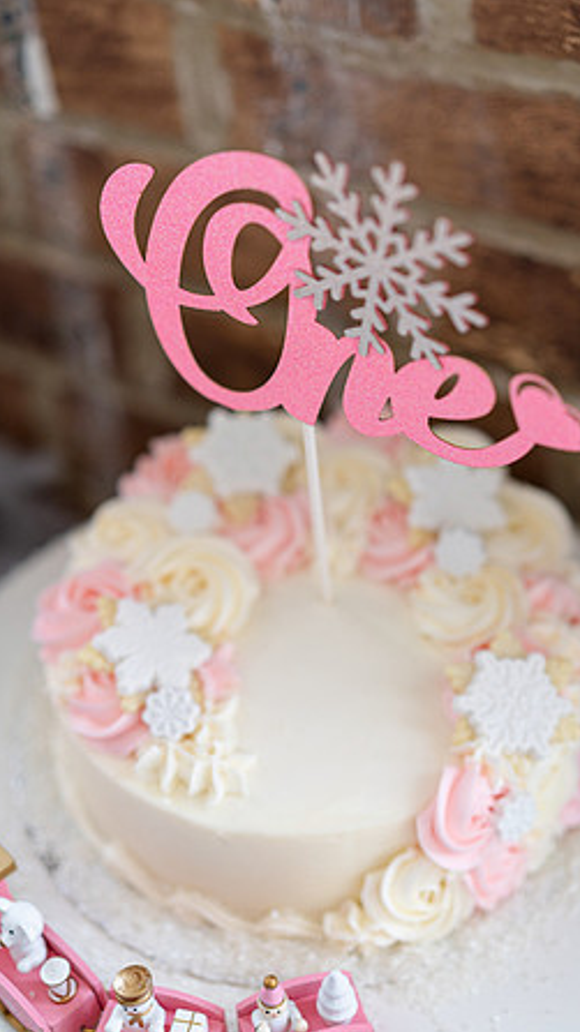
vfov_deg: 36.0
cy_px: 517
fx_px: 1588
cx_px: 337
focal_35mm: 58
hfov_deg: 20.7
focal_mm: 55
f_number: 2.2
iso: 320
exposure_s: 1/100
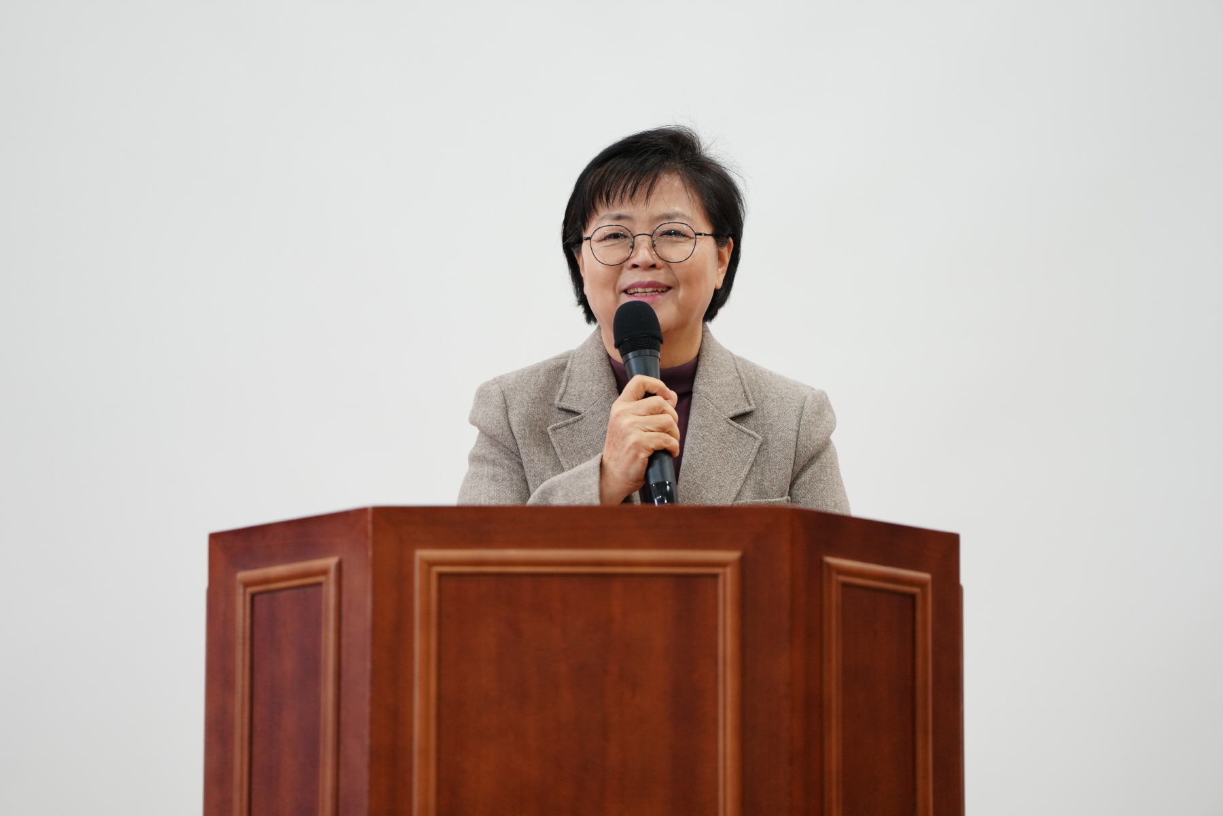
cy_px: 408
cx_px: 612
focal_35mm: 200
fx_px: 6794
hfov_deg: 10.3
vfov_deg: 6.9
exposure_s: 1/160
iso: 800
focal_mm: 200
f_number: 2.8
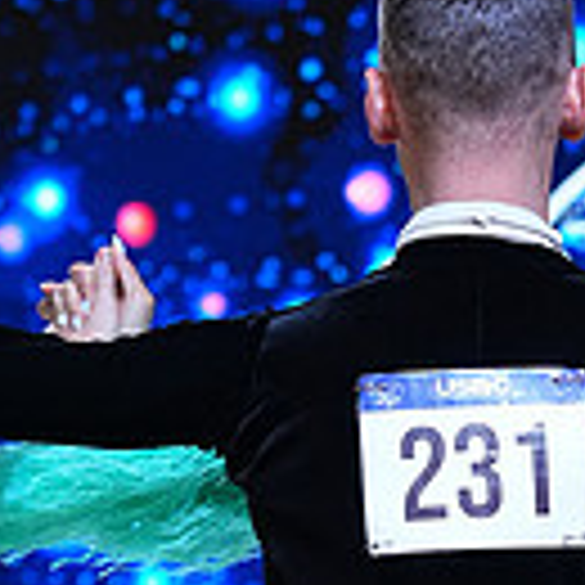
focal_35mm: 307
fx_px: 5870
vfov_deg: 5.6
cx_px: 641
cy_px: 945
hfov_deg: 5.7
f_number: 4
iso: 1000
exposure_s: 1/500
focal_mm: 81
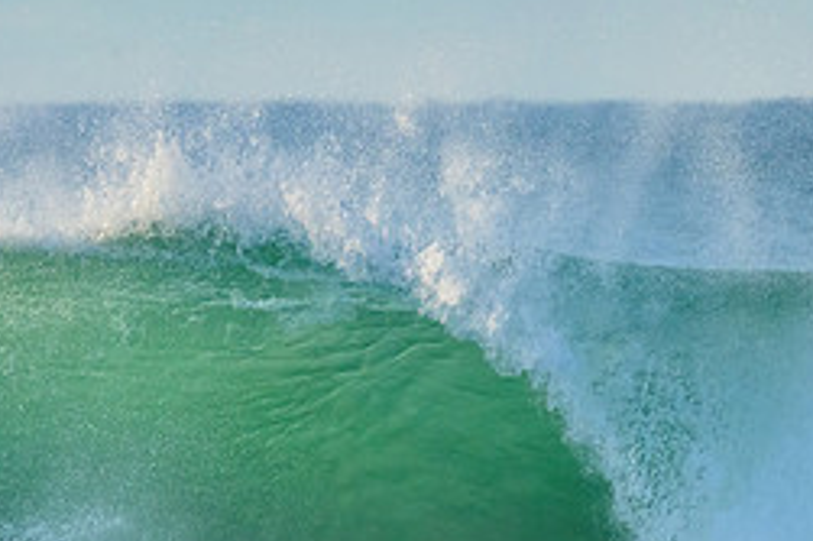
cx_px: 217
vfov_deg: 0.9
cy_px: 614
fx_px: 32859
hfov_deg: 1.4
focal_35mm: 1456
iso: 2500
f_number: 11
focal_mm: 630
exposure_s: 1/1600
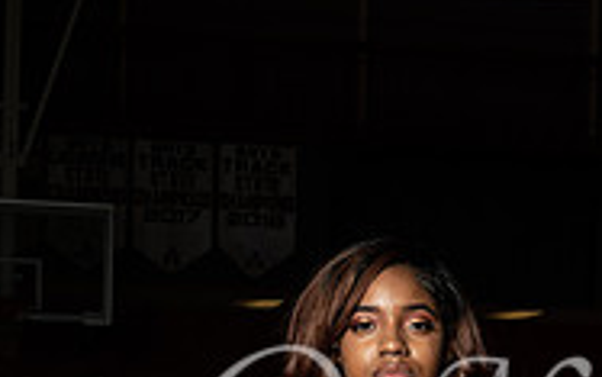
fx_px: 2495
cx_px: 428
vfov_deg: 8.5
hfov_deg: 13.7
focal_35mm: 152
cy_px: 458
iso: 320
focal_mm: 62
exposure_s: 1/200
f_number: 14
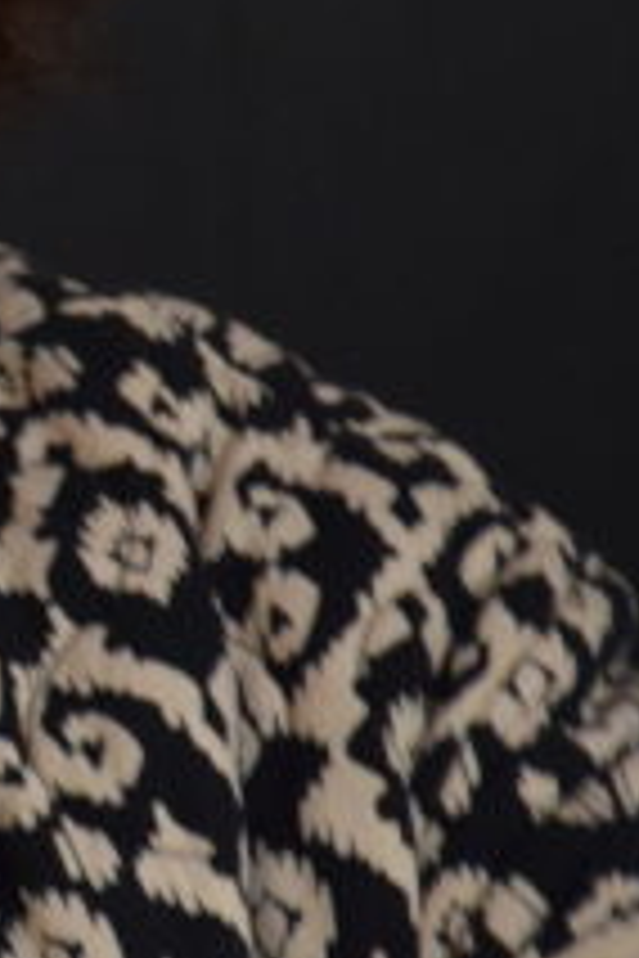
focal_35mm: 806
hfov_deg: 1.7
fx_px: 21458
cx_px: -551
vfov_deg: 2.6
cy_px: 166
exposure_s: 1/125
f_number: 5.6
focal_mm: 112
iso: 1400
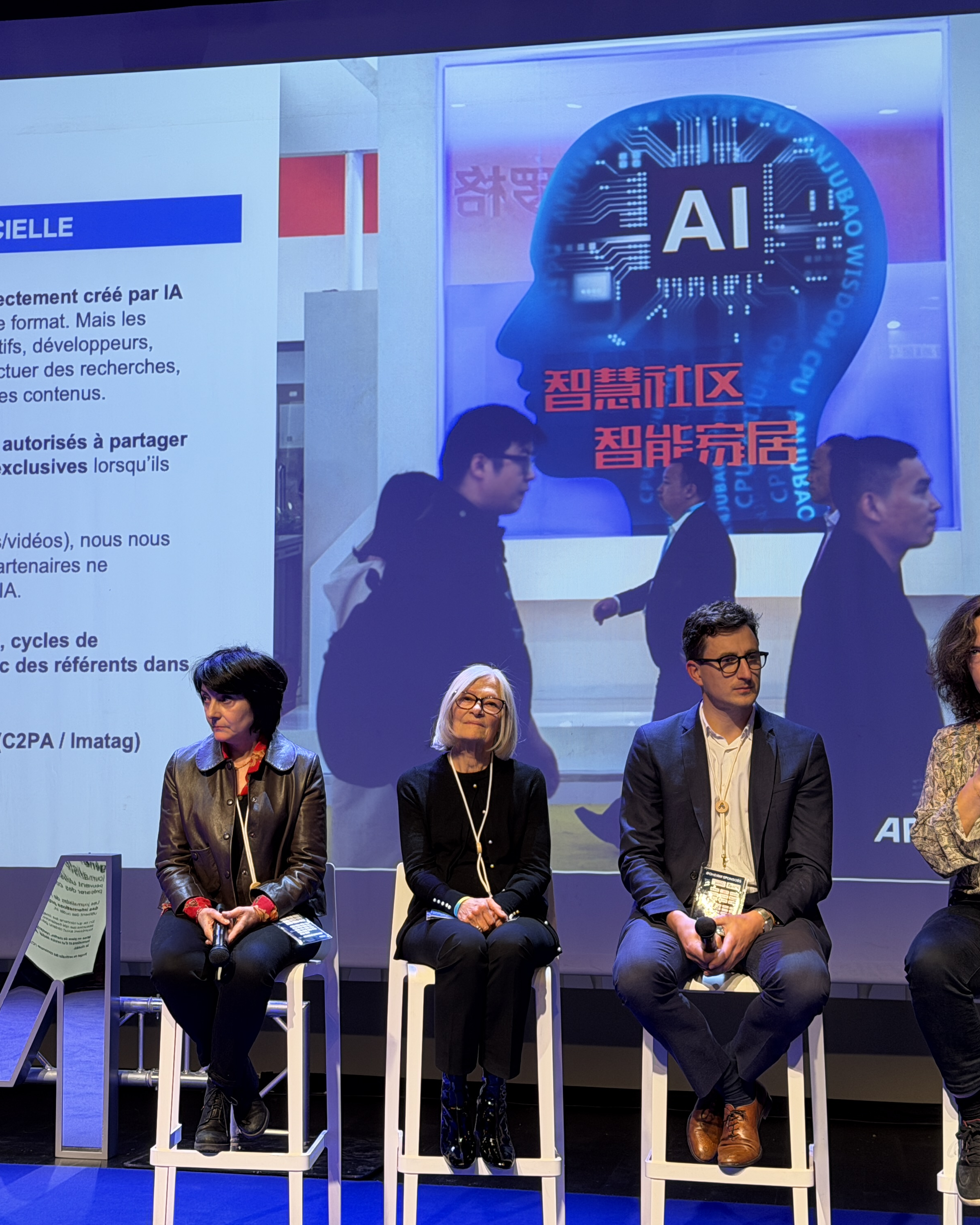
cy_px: 611
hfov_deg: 24.1
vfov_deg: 30.0
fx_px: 2284
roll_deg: +0.2
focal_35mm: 63
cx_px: 305
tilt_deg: +3.8
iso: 100
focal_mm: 6.76
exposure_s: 1/50
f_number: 1.78
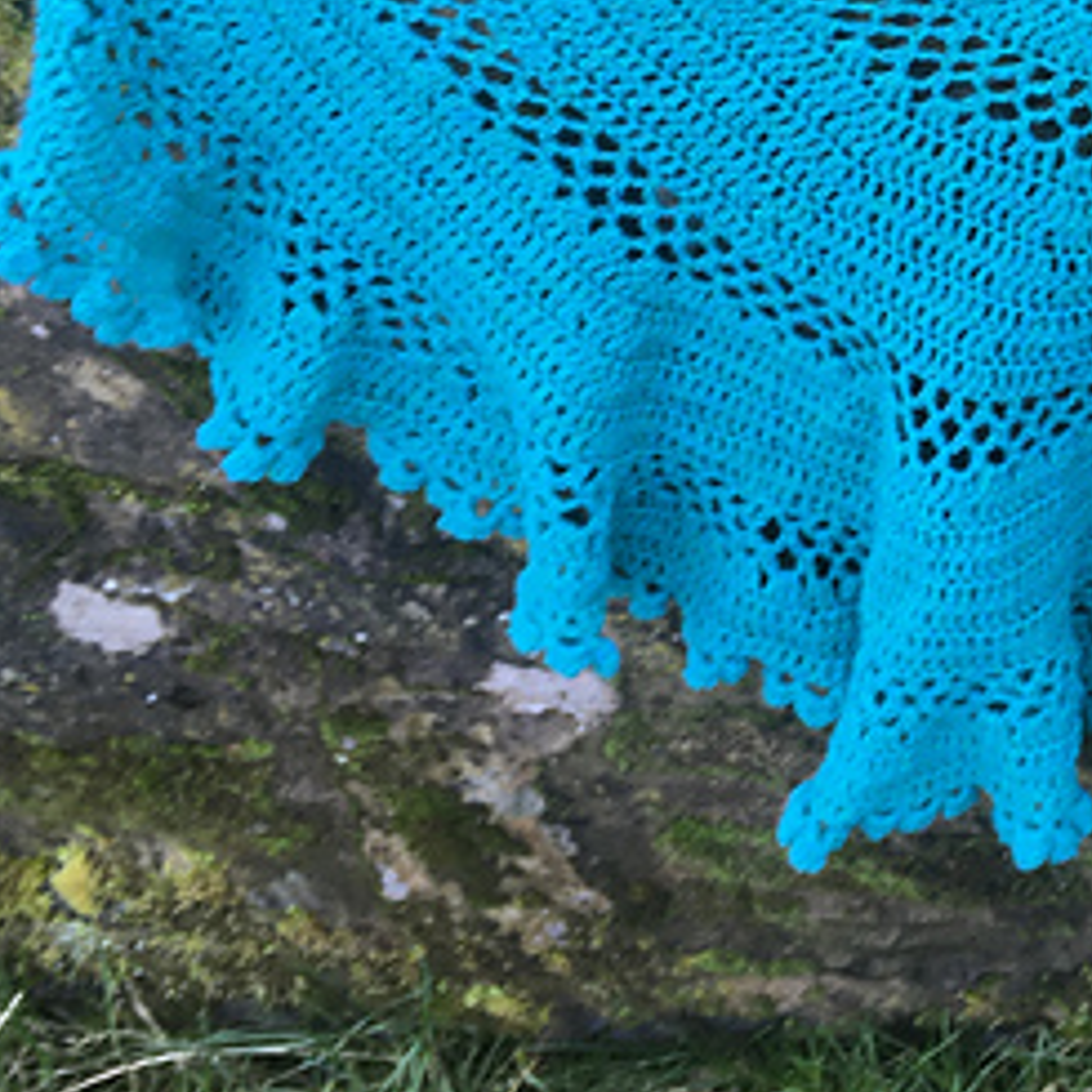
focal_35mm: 67
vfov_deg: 25.2
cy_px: 196
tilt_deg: -40.2
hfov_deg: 24.1
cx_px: 1190
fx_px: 2391
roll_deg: +3.3
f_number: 2.2
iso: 25
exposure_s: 1/50
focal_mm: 4.15
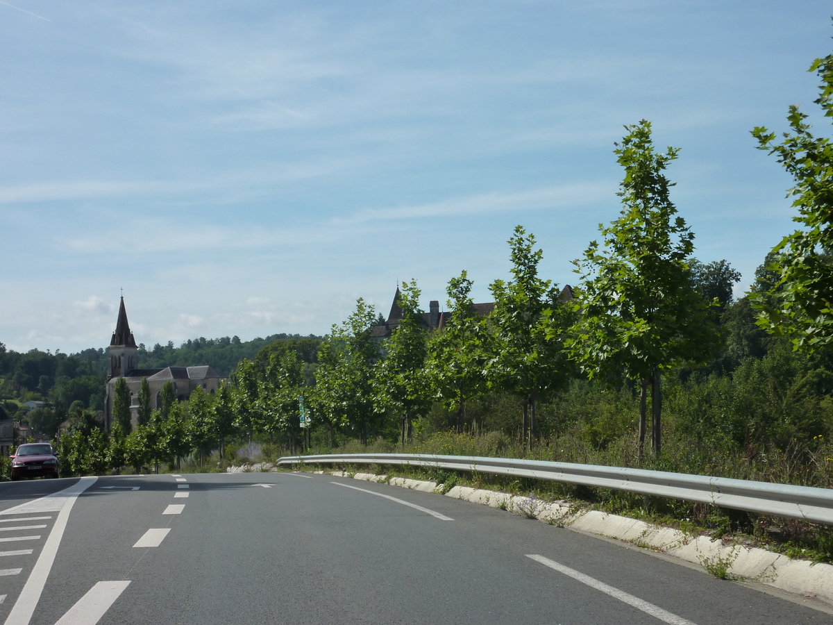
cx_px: 416
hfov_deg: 30.7
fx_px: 1516
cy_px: 312
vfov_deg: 23.3
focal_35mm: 63
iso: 125
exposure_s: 1/500
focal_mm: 10.3
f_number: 5.6
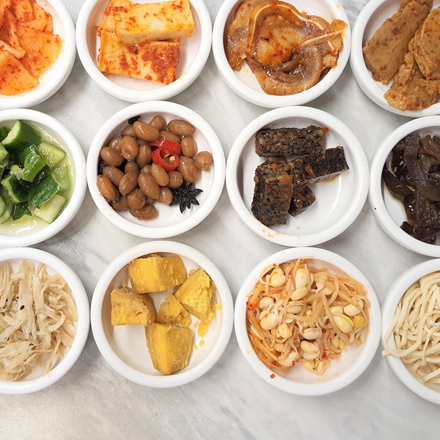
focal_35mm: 38
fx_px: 546
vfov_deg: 43.7
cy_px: 177
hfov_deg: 43.5
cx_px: 167
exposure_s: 1/40
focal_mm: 4.32
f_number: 1.7
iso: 200
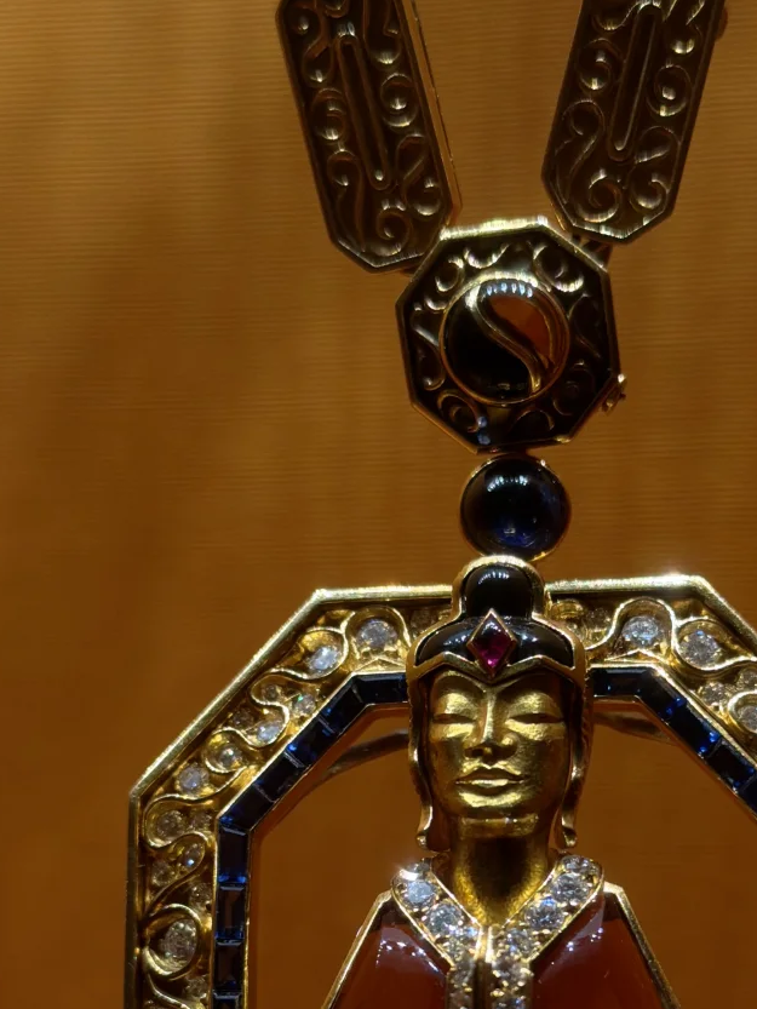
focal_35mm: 83
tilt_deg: -6.2
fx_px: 2419
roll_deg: +1.5
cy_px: 853
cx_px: 521
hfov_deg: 17.7
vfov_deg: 23.1
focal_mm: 6.76
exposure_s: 1/115
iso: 80
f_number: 1.78
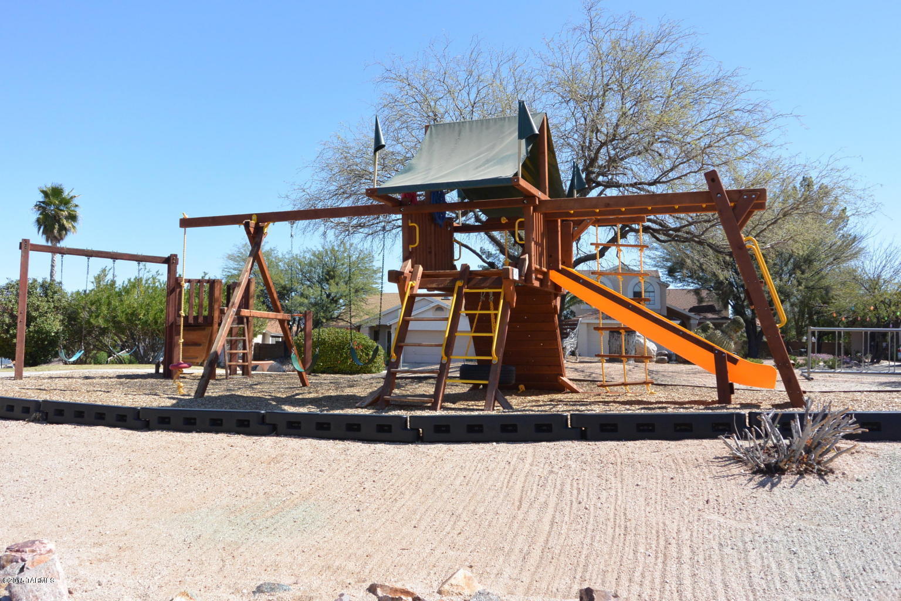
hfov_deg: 60.3
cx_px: 450
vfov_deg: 42.3
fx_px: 776
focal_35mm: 31
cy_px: 300
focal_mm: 11.8
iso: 160
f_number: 5
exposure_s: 1/800
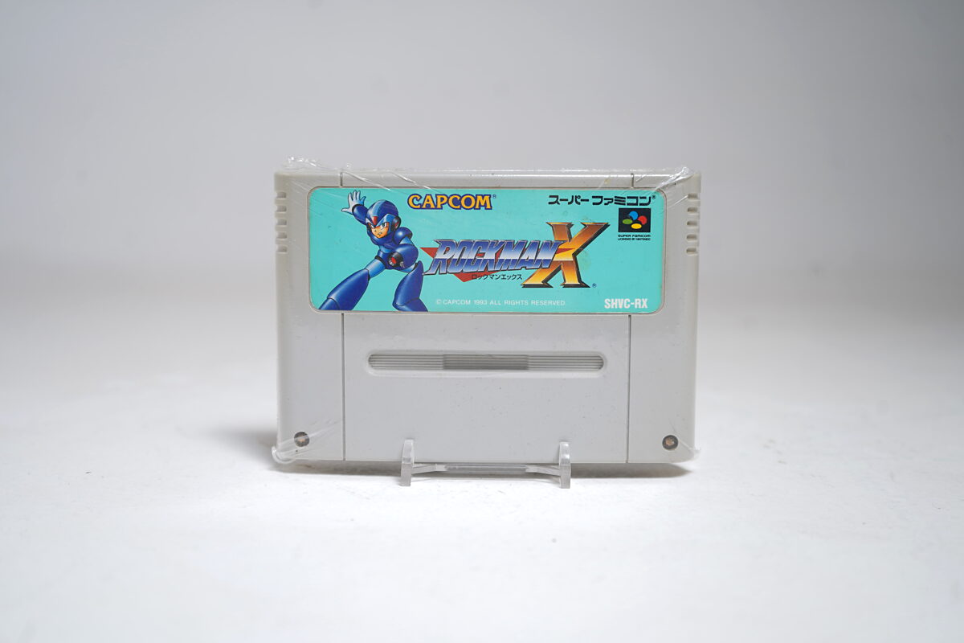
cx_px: 482
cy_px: 322
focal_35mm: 41
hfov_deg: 47.4
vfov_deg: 32.6
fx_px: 1098
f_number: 5
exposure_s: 1/5
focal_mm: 41
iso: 64
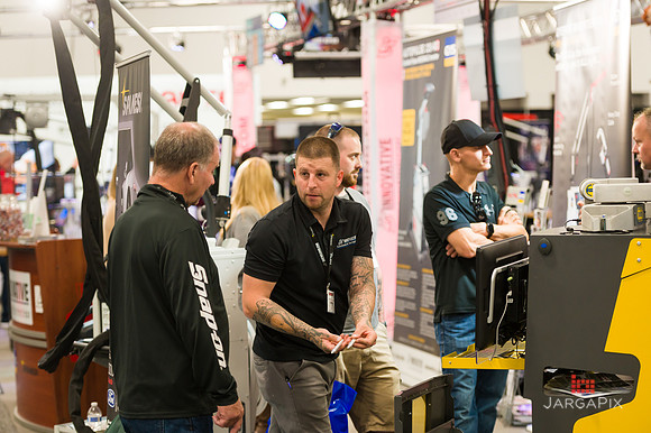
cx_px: 326
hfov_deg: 21.5
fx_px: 1717
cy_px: 216
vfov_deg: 14.4
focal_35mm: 95
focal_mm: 95
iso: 1600
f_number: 3.2
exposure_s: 1/200
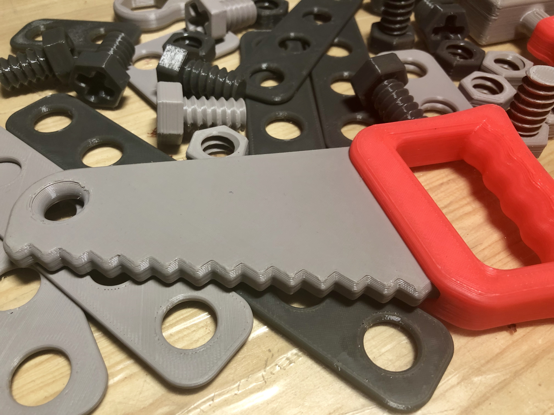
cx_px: 277
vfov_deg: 49.7
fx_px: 448
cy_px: 208
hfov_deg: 63.4
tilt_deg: -50.5
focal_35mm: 28
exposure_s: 1/17
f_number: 1.8
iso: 50
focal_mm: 3.99
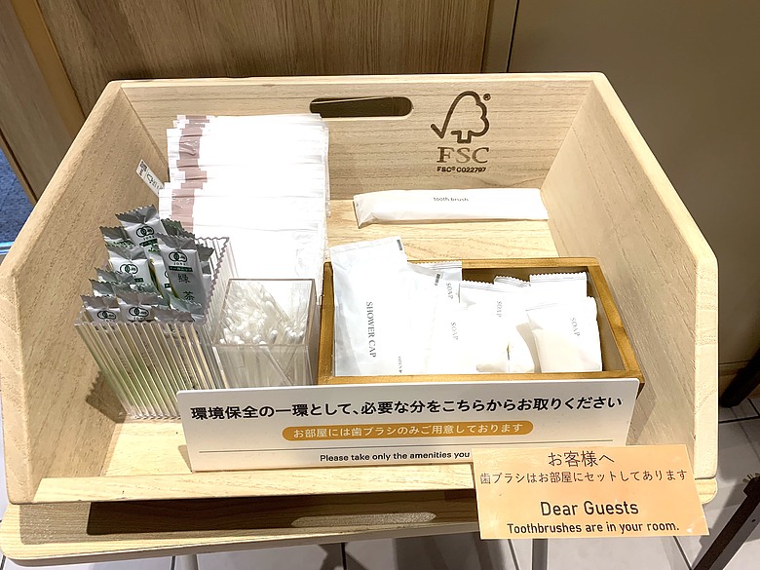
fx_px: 571
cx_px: 380
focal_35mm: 26
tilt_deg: -46.1
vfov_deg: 53.1
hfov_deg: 67.3
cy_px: 285
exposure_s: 1/121
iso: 100
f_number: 1.8
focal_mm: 4.25
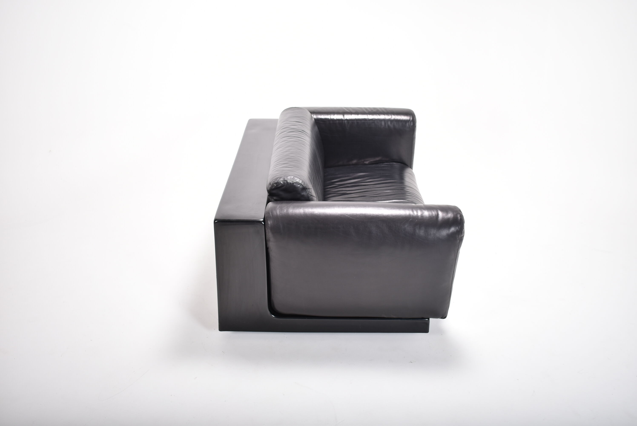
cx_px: 318
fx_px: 637
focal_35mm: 36
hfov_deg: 53.1
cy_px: 213
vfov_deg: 36.9
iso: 100
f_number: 4.5
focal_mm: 24
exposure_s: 1/200
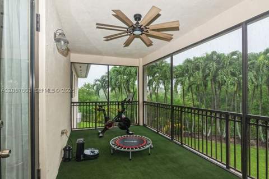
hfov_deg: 93.3
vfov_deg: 70.3
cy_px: 90
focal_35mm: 17
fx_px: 127
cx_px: 134
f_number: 8
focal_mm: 17
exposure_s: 1/40
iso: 200
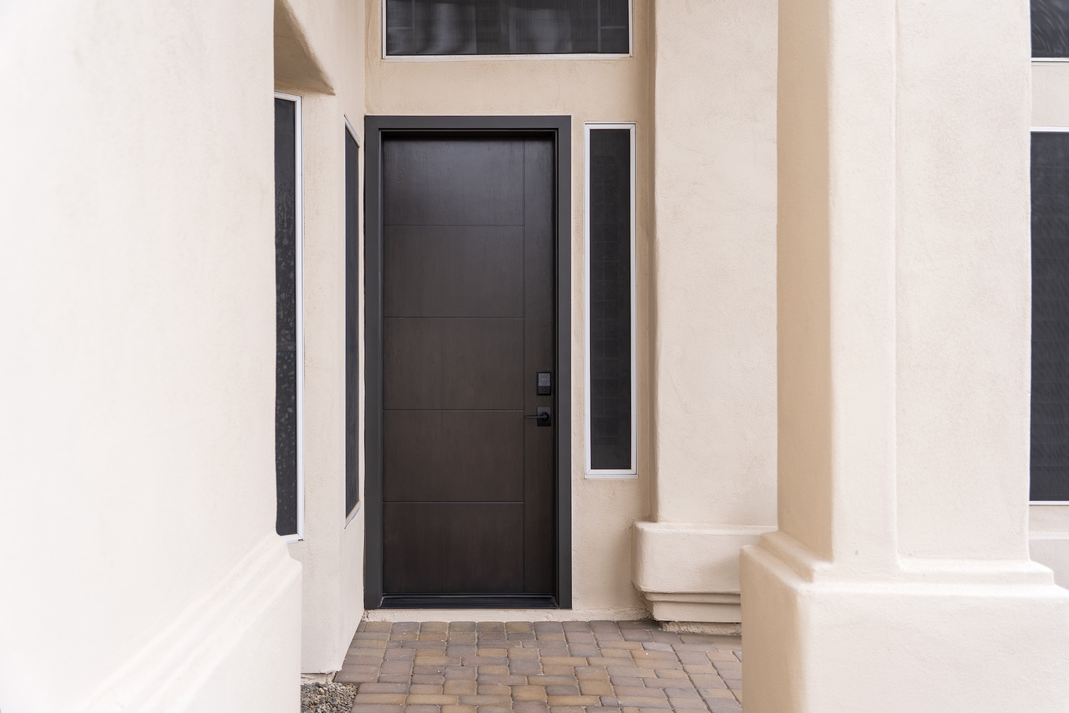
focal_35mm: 35
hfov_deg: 53.9
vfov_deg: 37.5
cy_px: 356
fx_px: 1051
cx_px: 534
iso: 100
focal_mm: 35.4
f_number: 2.8
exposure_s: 1/400
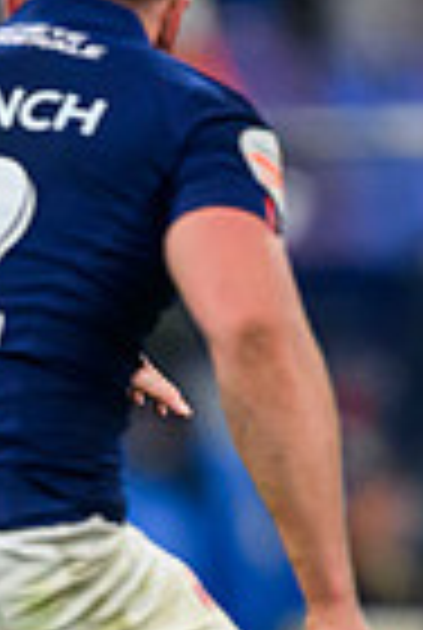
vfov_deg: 0.9
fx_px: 40528
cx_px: -128
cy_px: 740
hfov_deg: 0.6
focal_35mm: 2311
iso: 3200
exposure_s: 1/3200
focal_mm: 400
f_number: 2.8
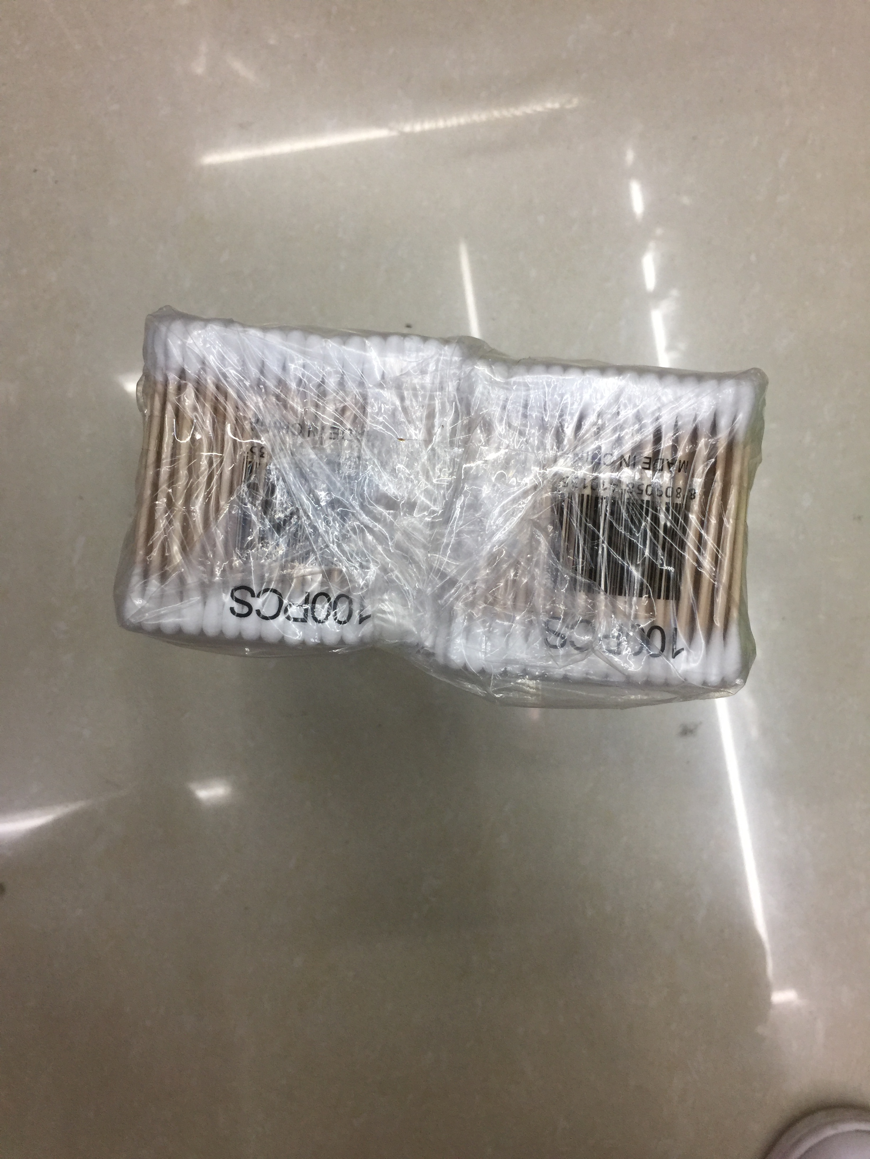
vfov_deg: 61.7
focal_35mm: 29
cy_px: 580
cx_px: 435
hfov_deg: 48.2
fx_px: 972
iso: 50
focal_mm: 4.15
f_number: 2.2
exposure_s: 1/33
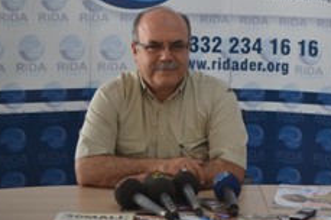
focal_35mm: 100
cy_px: 85
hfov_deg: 20.1
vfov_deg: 13.6
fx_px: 918
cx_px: 279
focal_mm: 34
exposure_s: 1/60
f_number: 5
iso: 640
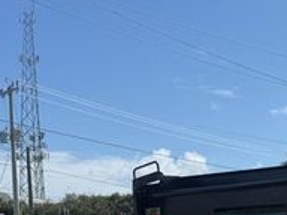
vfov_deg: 16.3
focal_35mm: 80
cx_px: 146
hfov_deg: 24.4
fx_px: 663
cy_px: 351
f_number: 1.78
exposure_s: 1/5714
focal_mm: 6.76
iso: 80
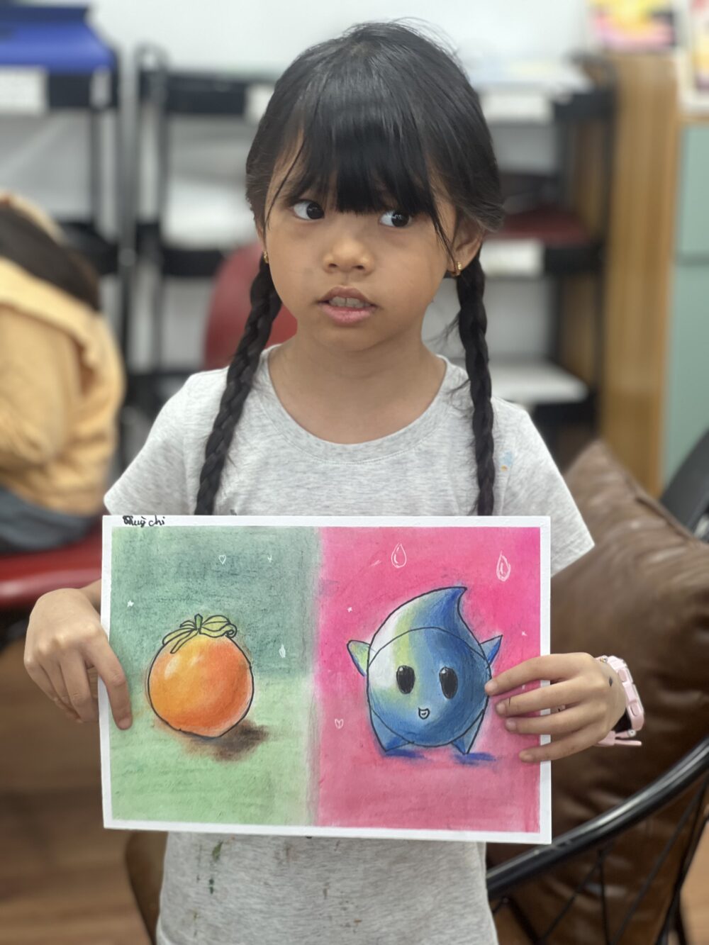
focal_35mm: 77
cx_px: 354
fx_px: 2102
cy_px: 472
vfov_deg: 25.3
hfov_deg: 19.1
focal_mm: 9
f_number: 2.8
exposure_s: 1/33
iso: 125
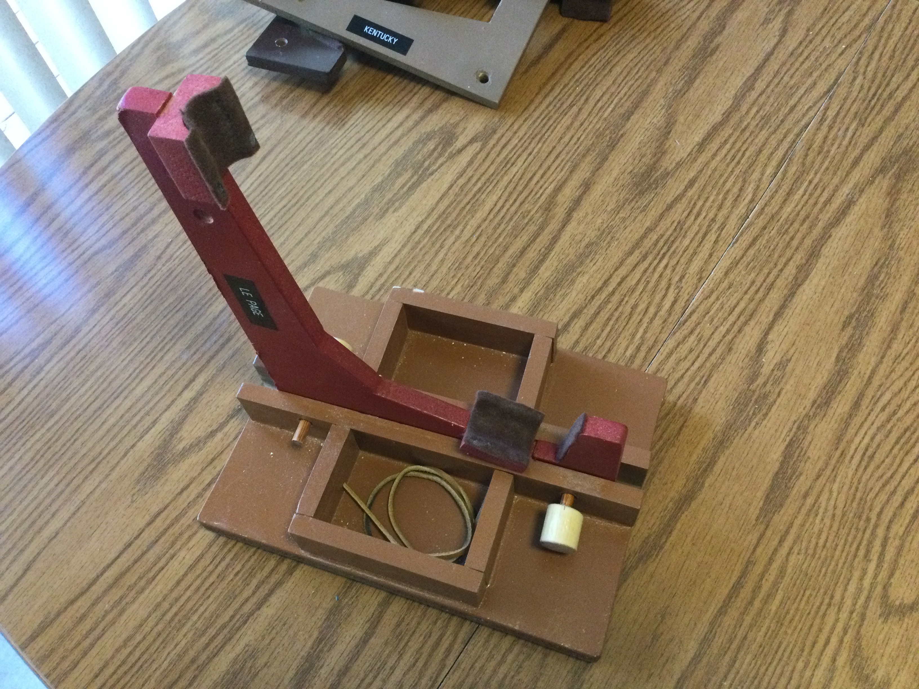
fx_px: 823
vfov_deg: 45.4
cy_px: 344
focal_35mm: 31
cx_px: 460
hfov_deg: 58.4
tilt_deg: -61.4
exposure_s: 1/30
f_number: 2.4
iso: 200
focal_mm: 3.3
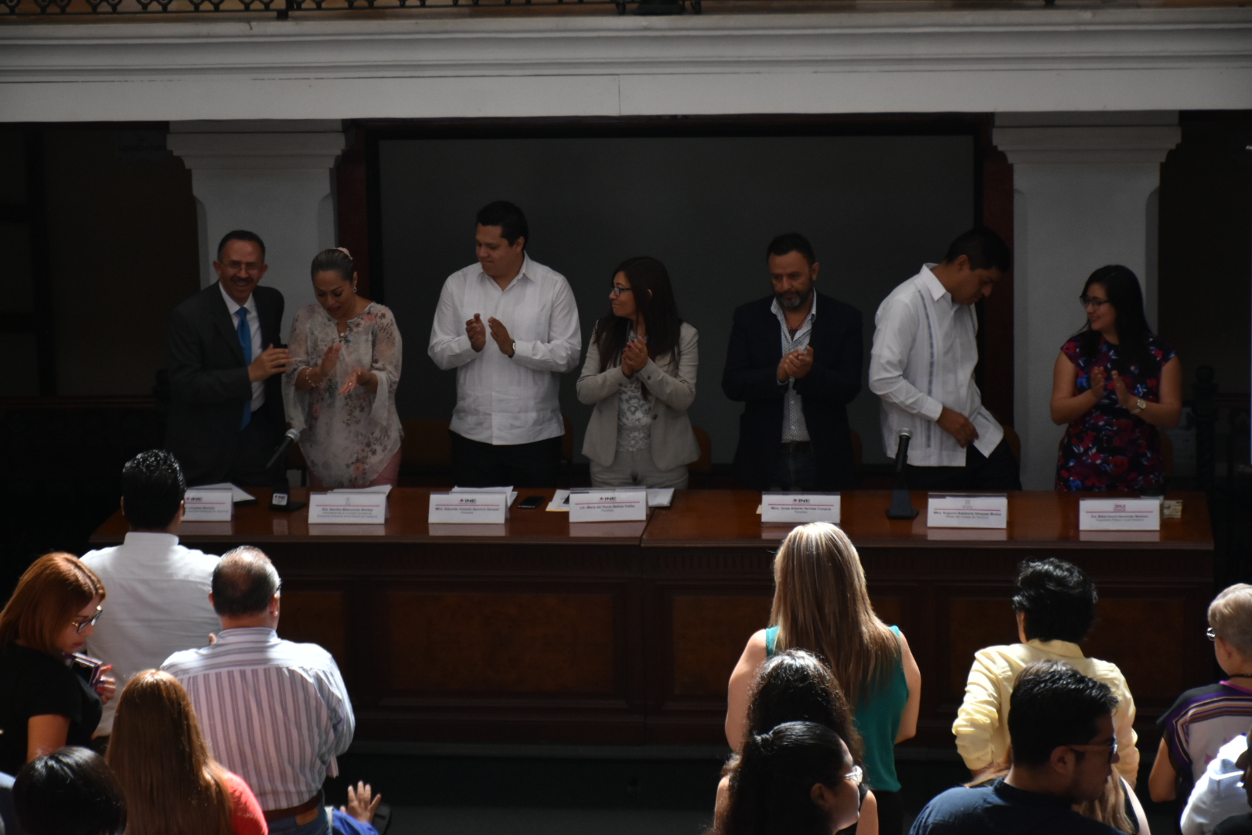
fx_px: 3443
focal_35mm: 99
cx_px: 626
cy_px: 418
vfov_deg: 13.8
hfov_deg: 20.6
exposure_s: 1/125
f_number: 5
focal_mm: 66
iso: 1250
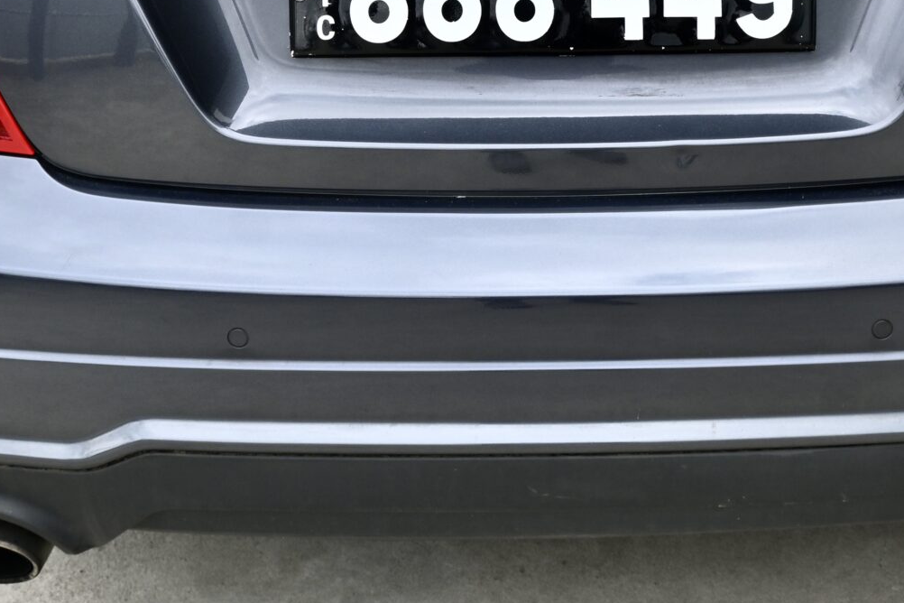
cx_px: 554
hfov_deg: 21.7
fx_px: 2358
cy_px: -124
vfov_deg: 14.1
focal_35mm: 94
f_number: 7.1
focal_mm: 24.5
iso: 100
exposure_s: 1/60
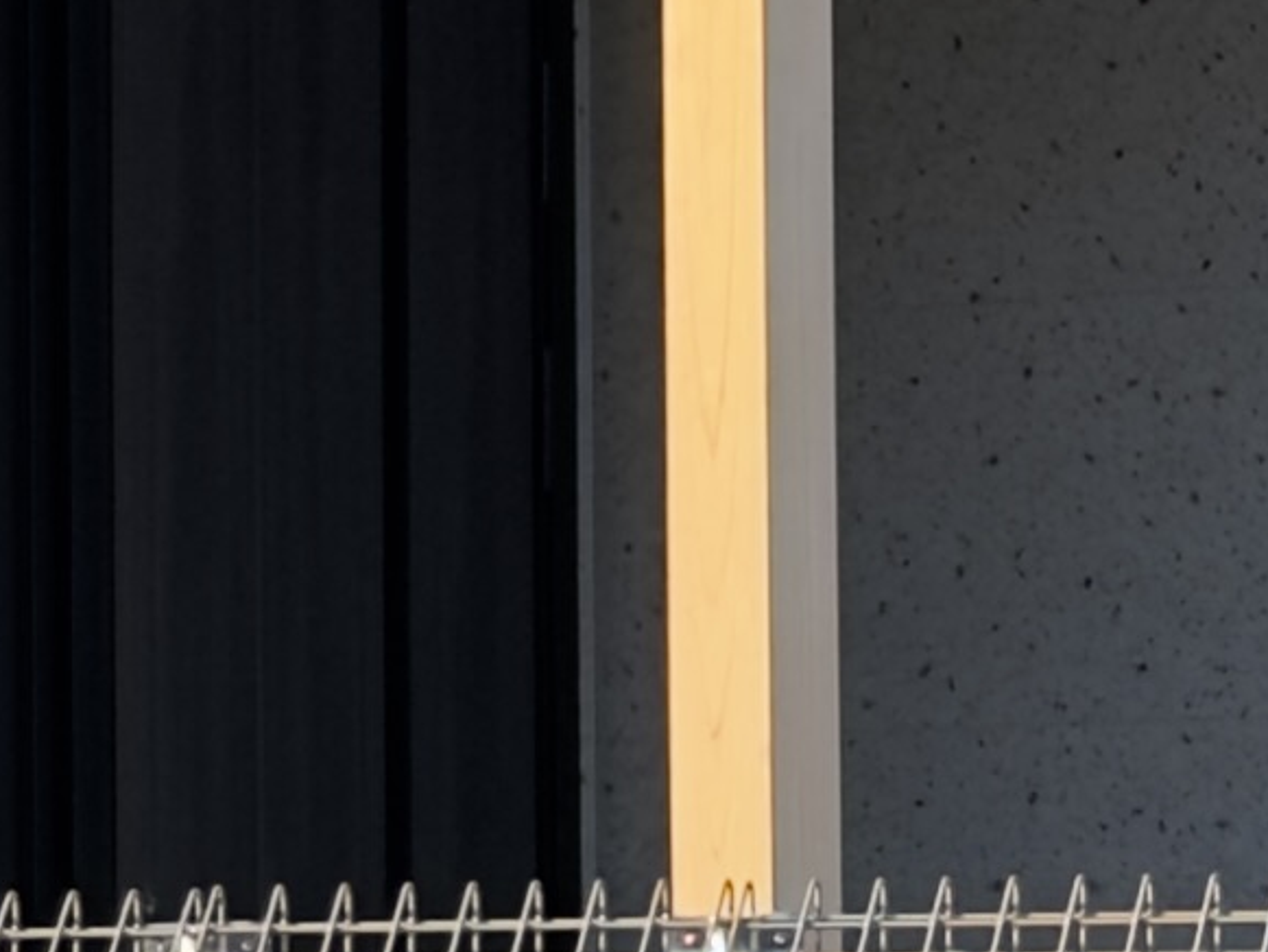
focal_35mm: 333
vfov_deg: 4.5
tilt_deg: +2.4
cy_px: 548
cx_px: -731
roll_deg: +0.6
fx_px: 12200
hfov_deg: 5.9
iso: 64
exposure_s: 1/3534
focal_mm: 6.76
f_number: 1.78
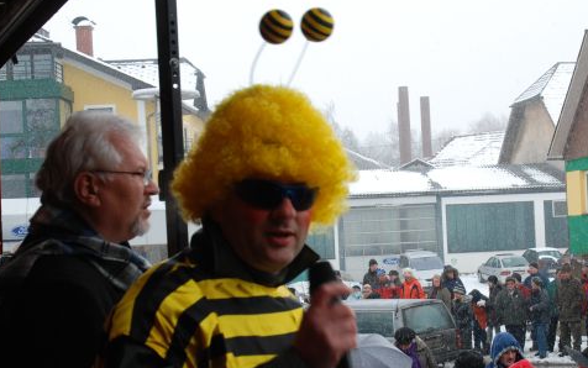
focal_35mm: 72
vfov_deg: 18.1
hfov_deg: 28.5
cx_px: 361
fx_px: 1154
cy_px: 185
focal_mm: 28
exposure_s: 1/160
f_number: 8
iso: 250
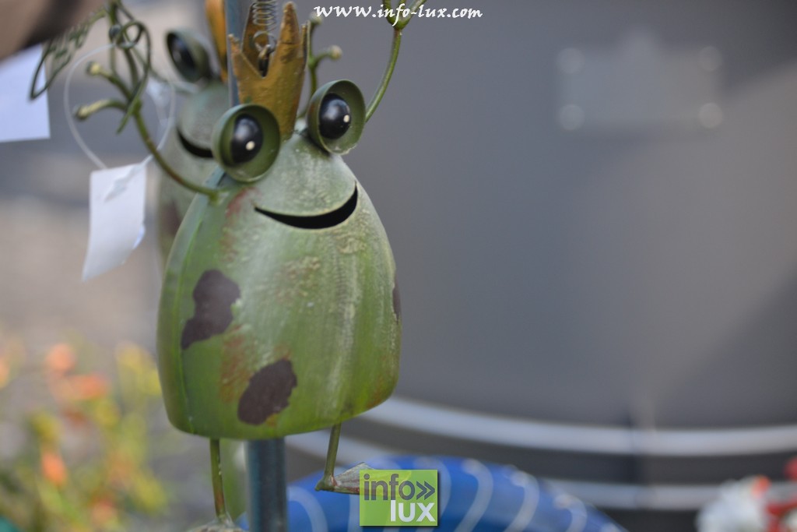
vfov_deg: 13.0
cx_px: 398
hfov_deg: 19.5
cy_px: 266
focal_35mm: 105
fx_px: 2325
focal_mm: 70
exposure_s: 1/320
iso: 400
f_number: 4.5
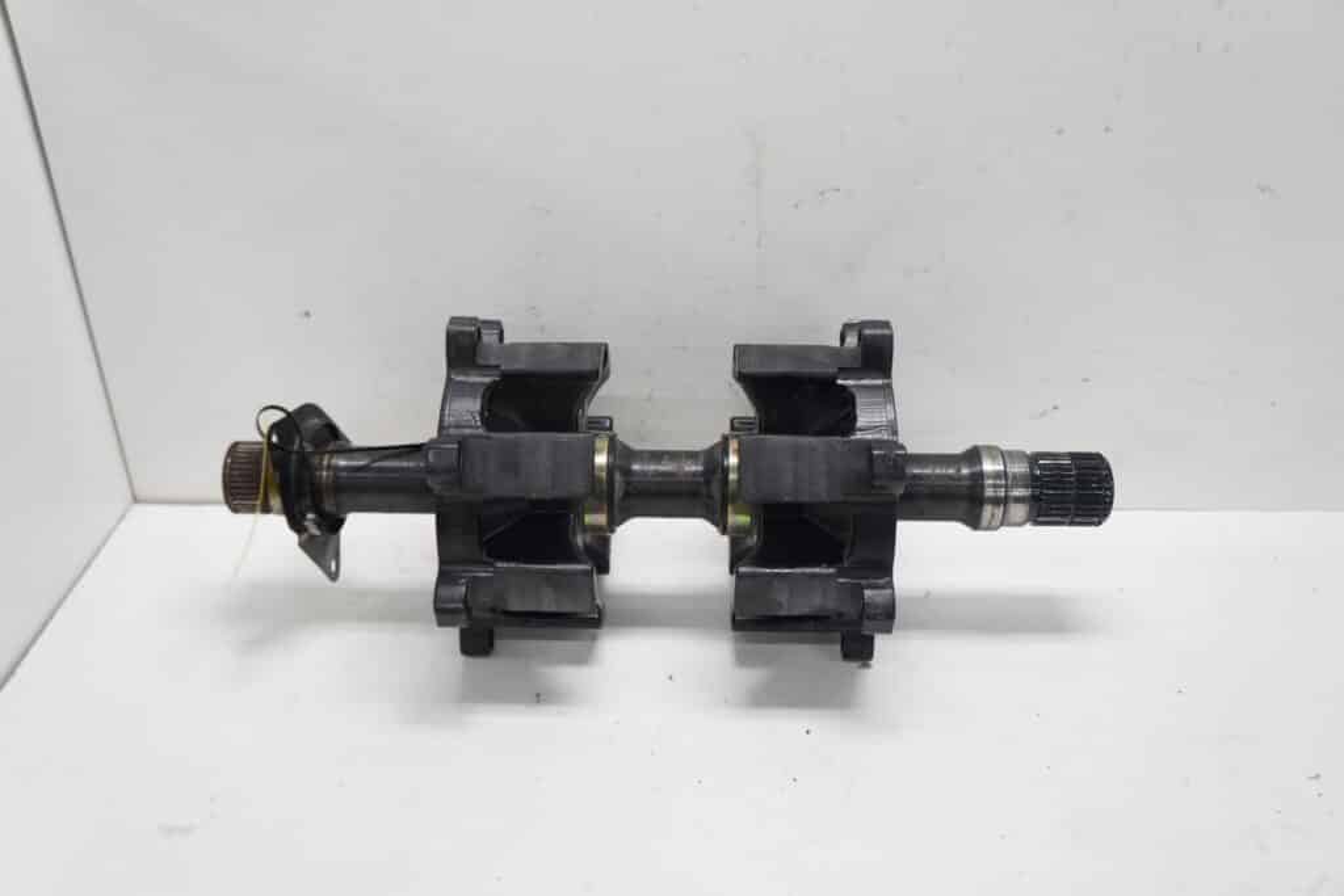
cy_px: 448
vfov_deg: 43.6
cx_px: 672
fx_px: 1120
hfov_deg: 61.9
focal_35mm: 30
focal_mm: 20
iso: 250
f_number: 4.5
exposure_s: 1/60
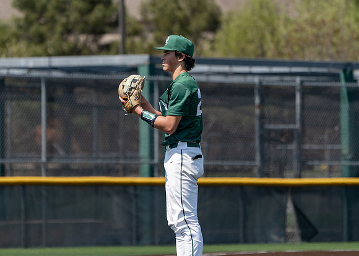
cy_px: 139
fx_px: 4842
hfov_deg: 4.2
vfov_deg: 3.0
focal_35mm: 475
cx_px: 163
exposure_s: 1/2500
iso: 640
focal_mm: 416
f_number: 8
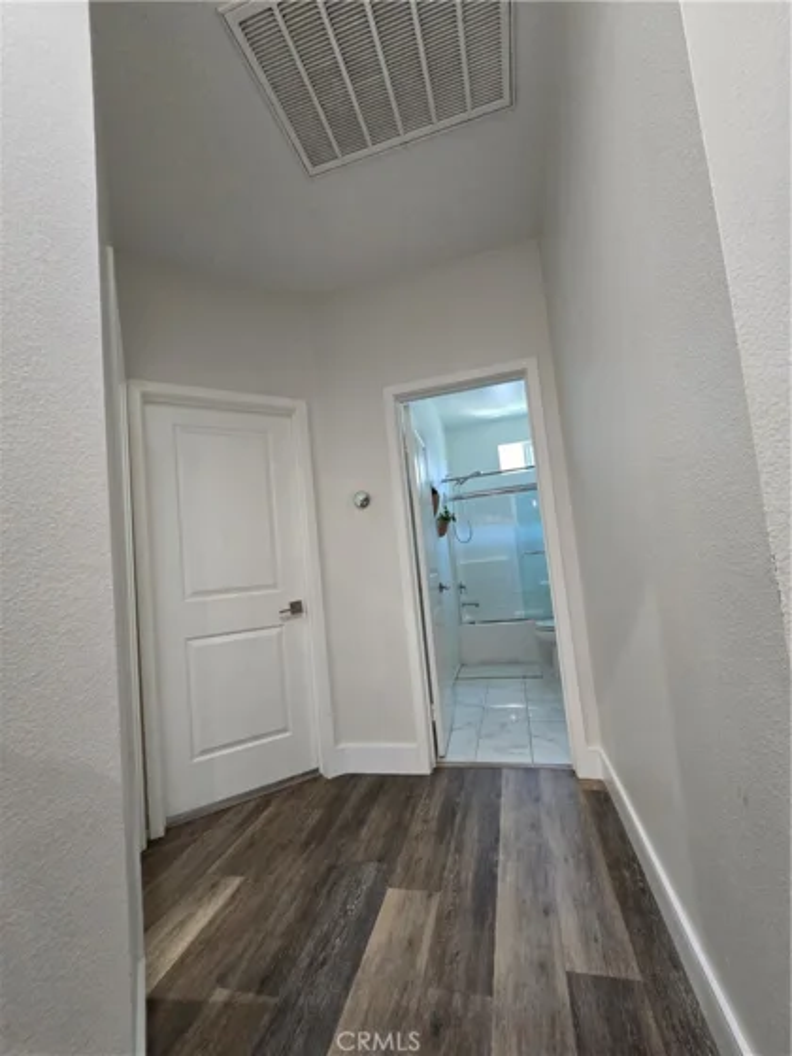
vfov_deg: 106.2
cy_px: 528
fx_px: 397
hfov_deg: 89.9
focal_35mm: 13
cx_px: 396
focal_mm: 2.2
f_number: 2.2
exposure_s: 1/60
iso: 640
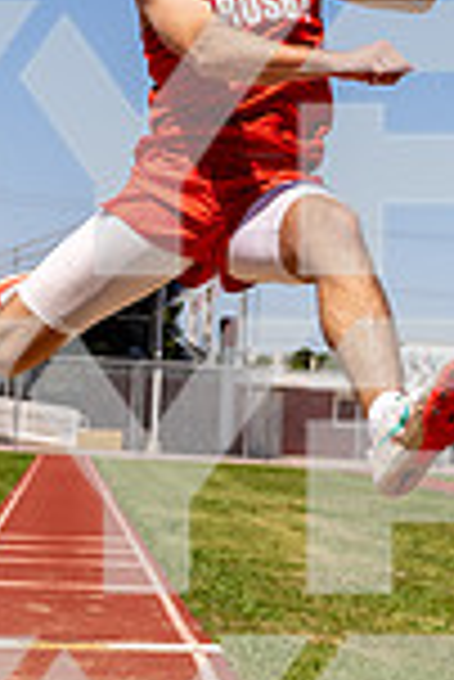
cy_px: 459
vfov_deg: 19.0
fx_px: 2019
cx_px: 256
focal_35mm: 107
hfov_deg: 12.8
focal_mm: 36
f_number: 4.5
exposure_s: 1/2000
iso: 100
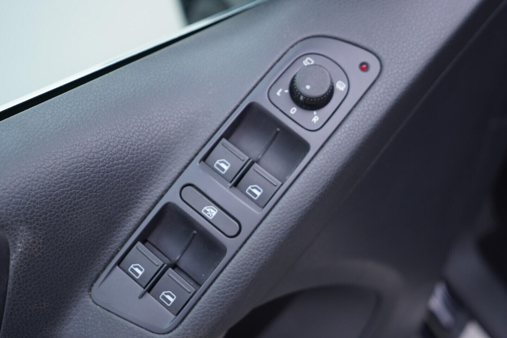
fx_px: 507
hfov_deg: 53.1
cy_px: 169
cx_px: 254
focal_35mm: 36
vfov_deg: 36.9
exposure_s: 1/40
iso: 125
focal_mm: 24
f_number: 2.8
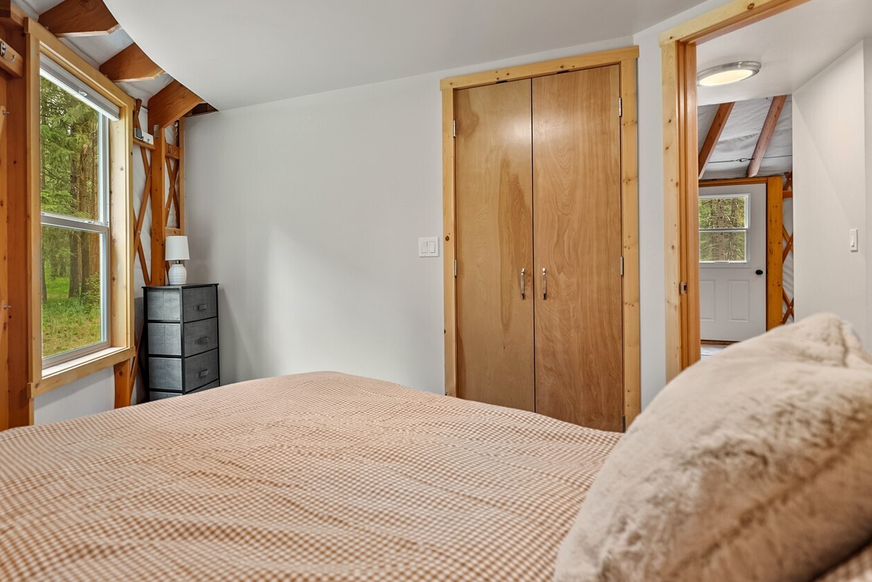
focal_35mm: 19
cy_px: 274
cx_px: 333
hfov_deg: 85.4
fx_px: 460
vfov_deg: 64.6
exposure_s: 1/20
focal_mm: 14
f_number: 2.8
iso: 400
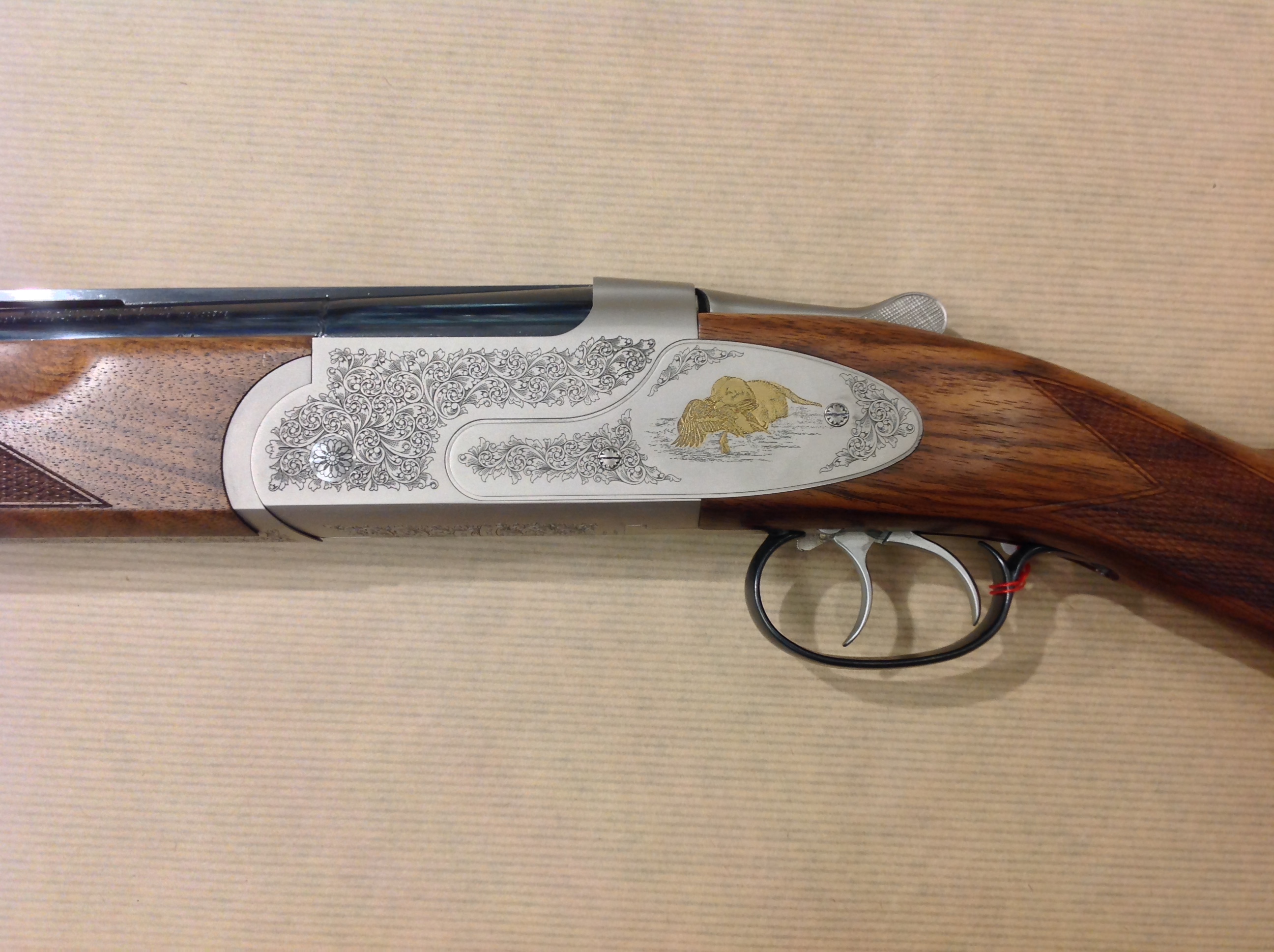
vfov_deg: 40.6
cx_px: 637
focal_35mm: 35
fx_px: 1286
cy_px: 476
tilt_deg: -87.9
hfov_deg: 52.7
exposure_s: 1/17
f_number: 2.4
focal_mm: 4.28
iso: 64
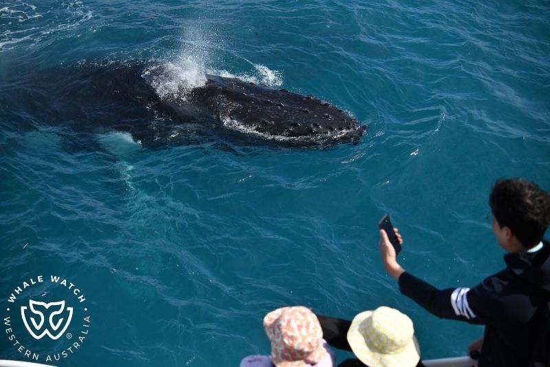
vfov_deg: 22.6
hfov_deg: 33.4
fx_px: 916
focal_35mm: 60
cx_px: 275
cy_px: 184
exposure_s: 1/8000
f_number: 5
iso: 900
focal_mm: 60
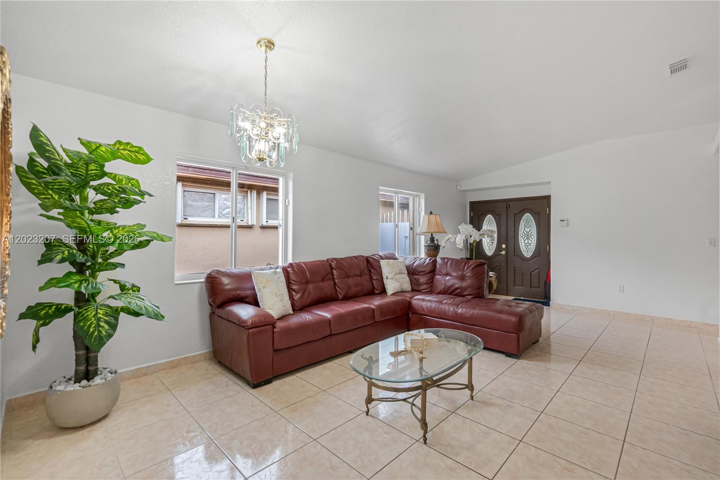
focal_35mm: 15
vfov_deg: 77.3
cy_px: 240
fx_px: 300
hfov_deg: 100.4
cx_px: 360
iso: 1250
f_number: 8
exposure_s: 1/160
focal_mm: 10
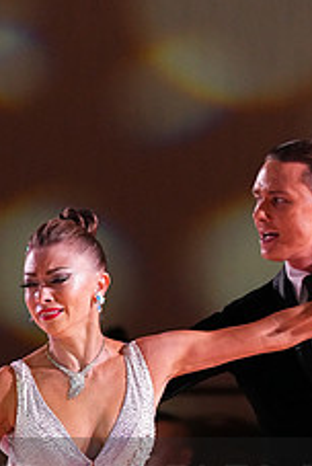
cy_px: 507
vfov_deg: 5.1
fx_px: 5262
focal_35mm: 406
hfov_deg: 3.4
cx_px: 198
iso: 3200
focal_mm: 159
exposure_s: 1/250
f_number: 4
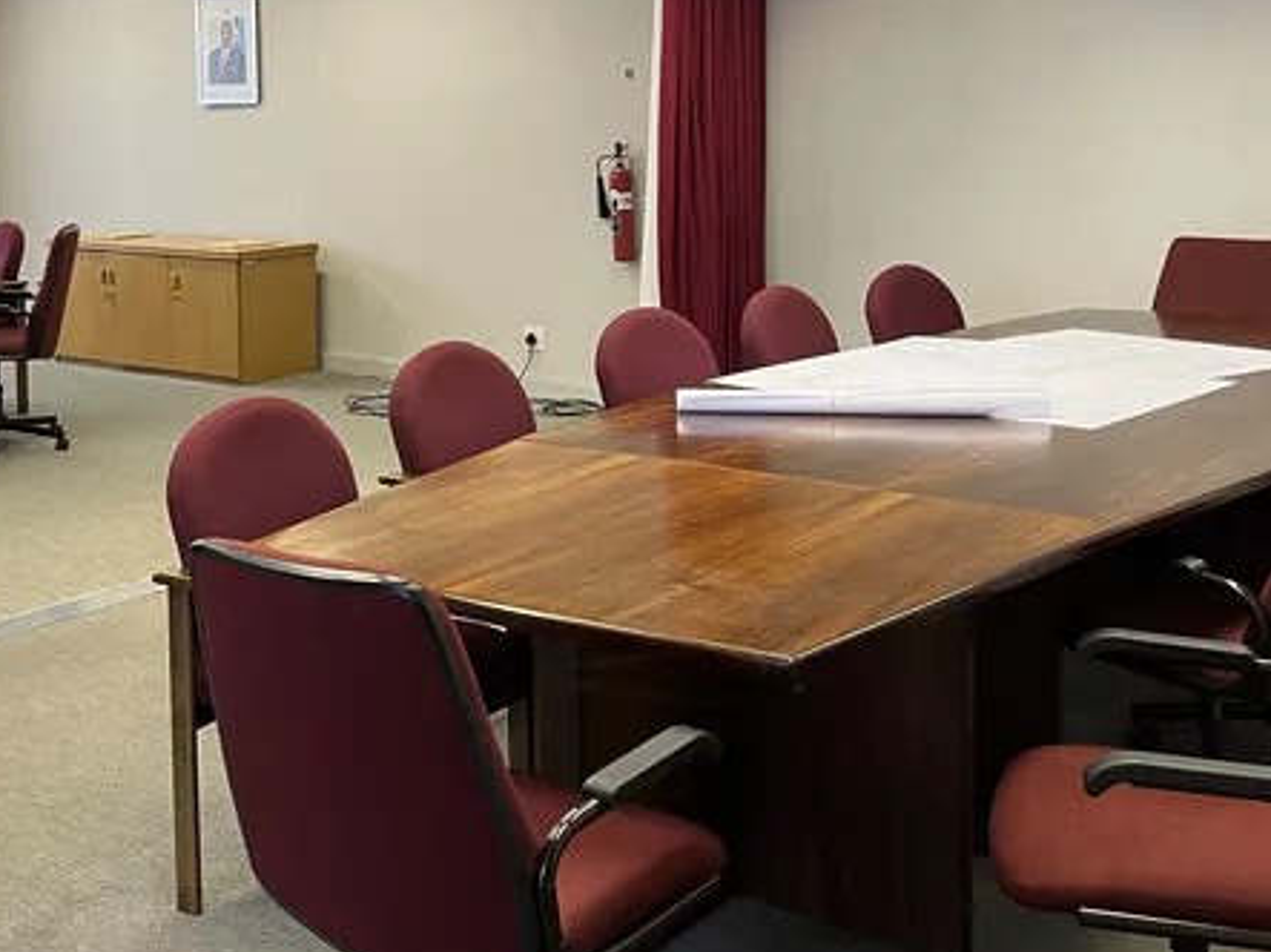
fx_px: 1725
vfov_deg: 30.4
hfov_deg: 39.9
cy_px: 249
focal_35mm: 47
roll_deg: +0.8
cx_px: 422
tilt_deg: -4.8
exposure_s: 1/50
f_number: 1.6
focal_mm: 5.1
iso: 160
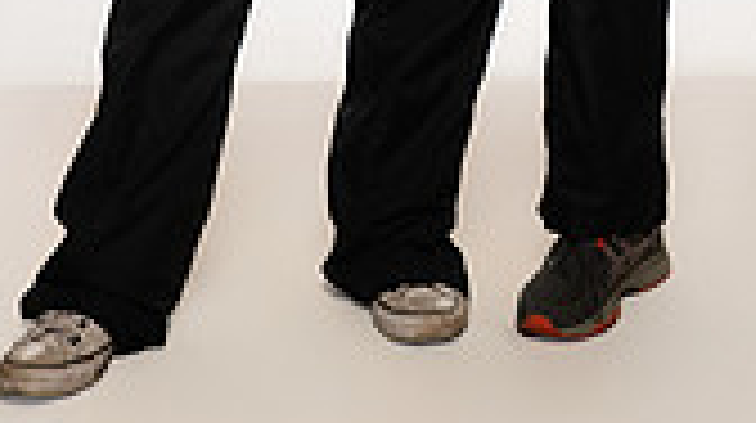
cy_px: -531
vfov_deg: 7.8
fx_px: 2923
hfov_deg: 14.7
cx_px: 558
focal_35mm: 146
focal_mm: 52
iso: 500
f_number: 6.3
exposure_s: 1/200
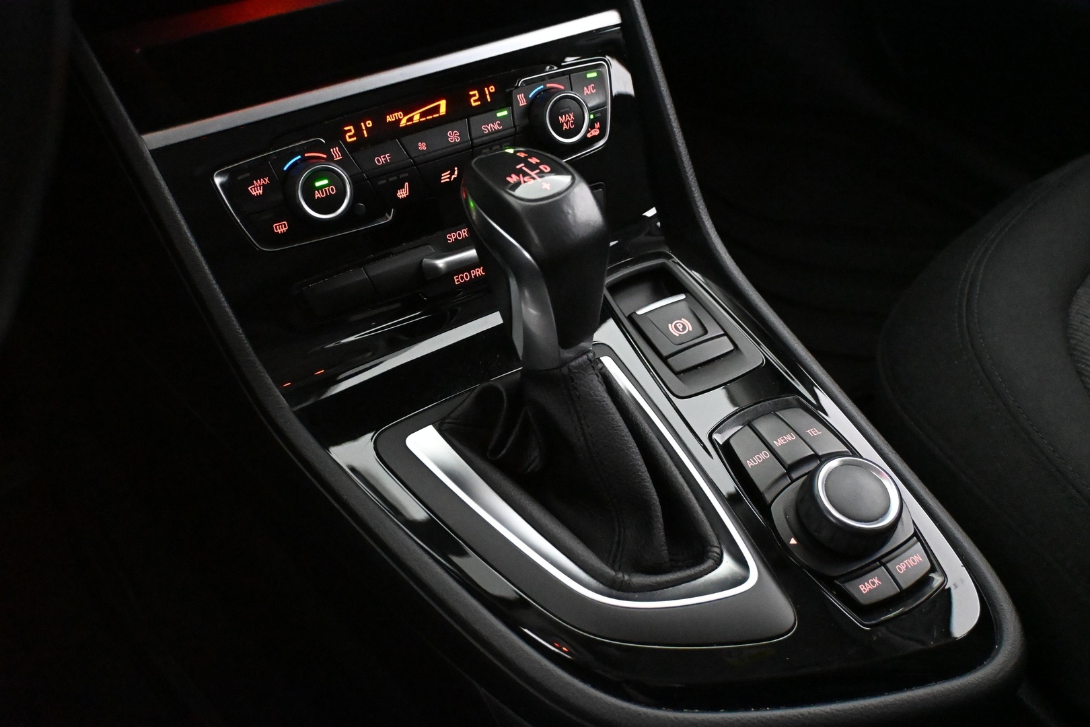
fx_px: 1090
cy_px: 364
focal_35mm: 36
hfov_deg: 53.1
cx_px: 545
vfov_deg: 36.9
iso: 12800
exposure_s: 1/60
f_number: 4.2
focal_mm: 24
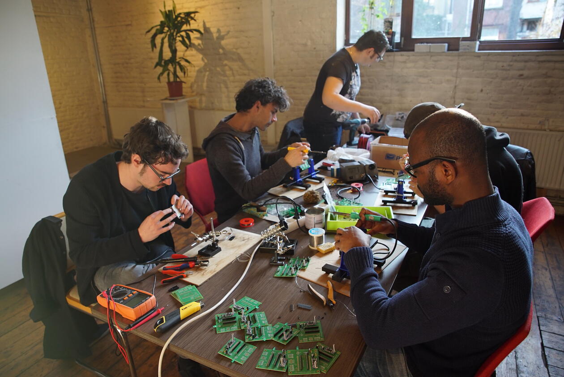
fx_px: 376
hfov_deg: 73.7
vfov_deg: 53.2
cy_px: 188
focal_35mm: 24
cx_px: 282
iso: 1250
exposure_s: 1/160
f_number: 4
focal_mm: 24
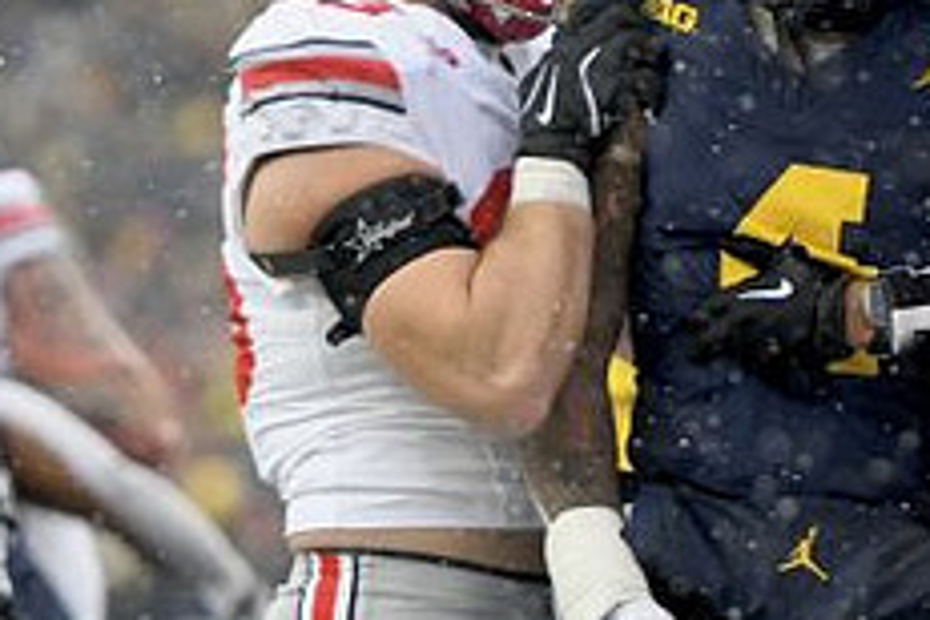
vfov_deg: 2.0
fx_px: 17953
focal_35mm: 695
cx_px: 821
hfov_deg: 3.0
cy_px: 258
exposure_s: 1/1000
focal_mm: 185
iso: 800
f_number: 2.8
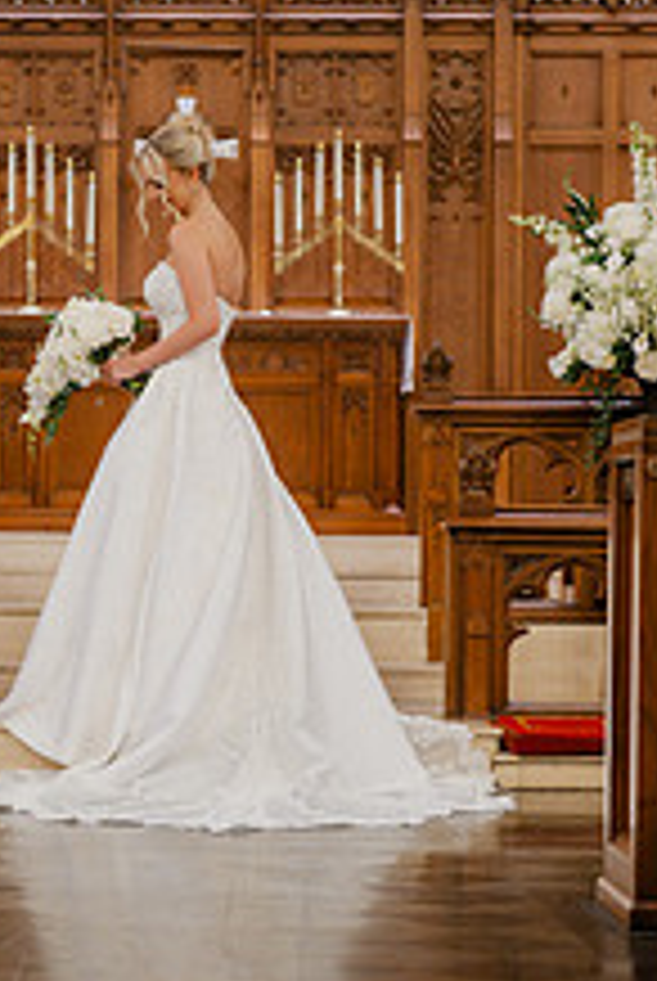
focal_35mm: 103
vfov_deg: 19.8
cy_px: 630
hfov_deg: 13.3
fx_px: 2810
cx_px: 171
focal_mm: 50
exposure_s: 1/125
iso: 2500
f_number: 2
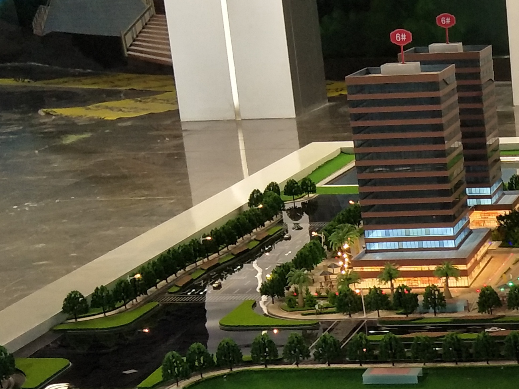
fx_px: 1275
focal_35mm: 85
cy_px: 404
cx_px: 662
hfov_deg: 21.0
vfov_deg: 16.9
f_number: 1.7
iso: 98
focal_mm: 4.1
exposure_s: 1/100
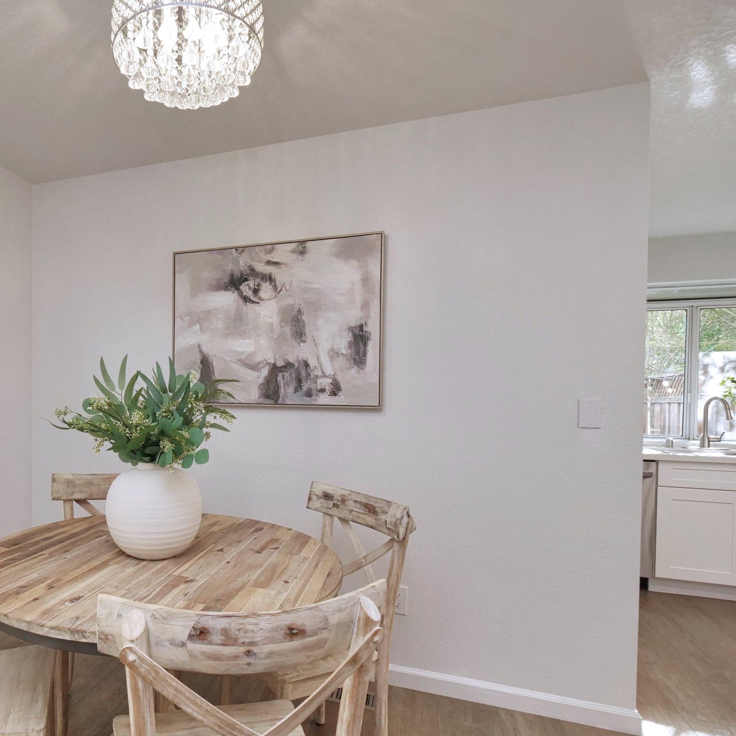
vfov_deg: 72.0
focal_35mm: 21
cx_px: 209
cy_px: 403
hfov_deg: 68.7
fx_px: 505
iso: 800
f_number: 4
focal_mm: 7
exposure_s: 1/160
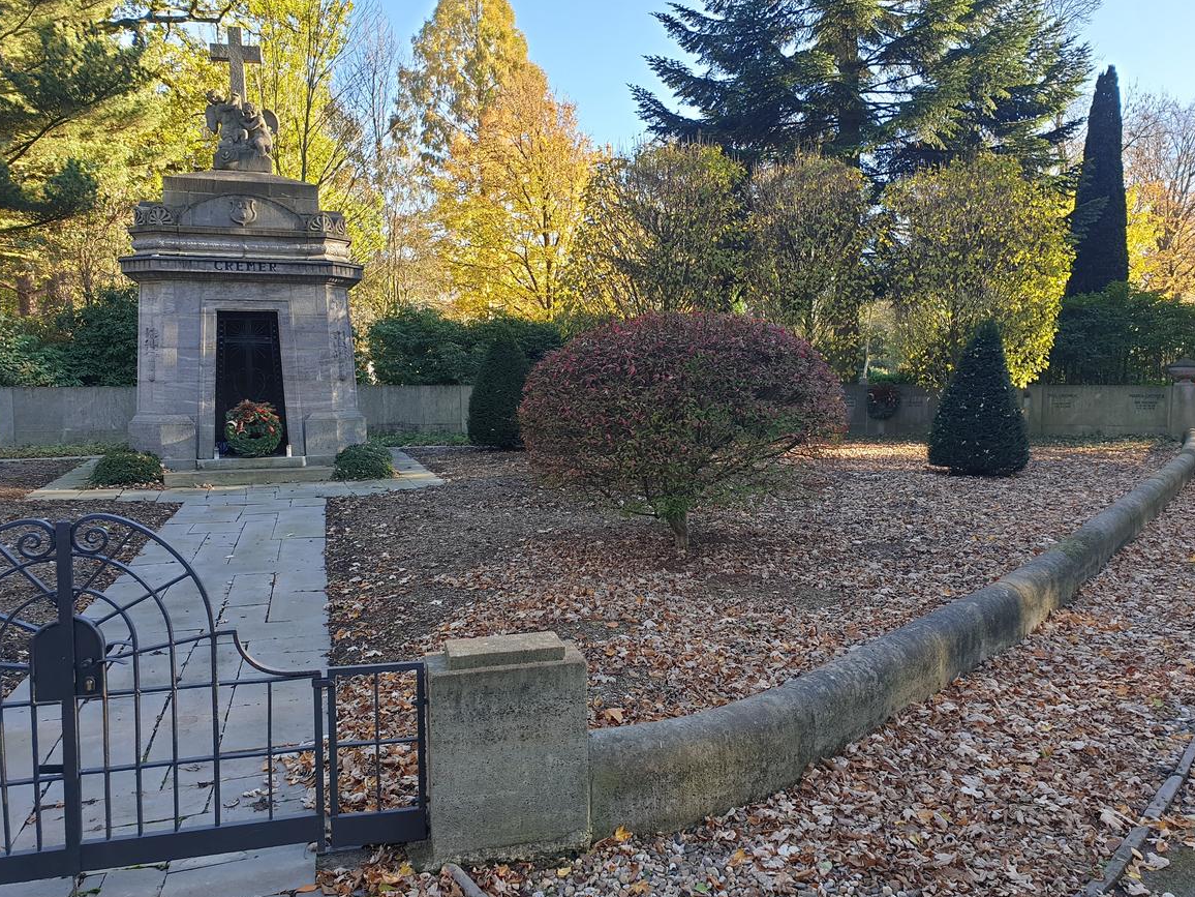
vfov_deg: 51.4
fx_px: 932
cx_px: 611
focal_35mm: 27
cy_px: 443
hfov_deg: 65.3
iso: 50
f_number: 2.4
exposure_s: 1/103
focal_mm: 4.3
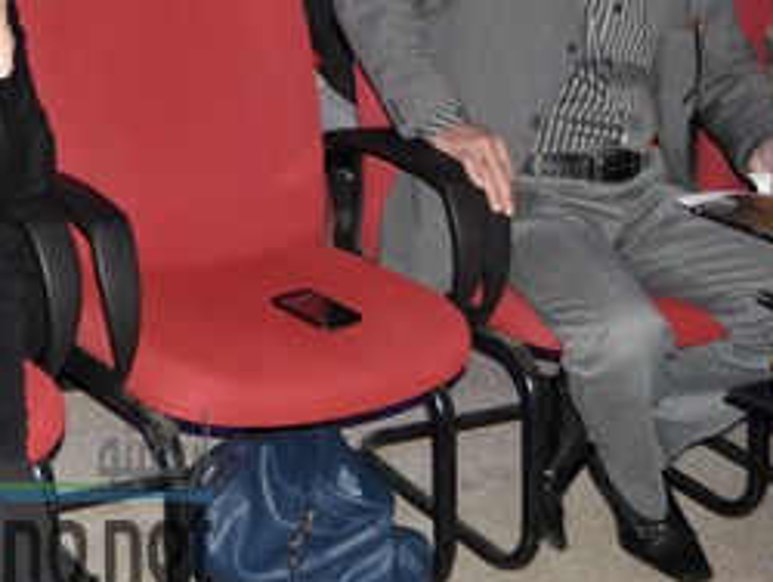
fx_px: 1811
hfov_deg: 23.2
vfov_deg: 17.8
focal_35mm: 81
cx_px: 15
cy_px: 14
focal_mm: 22
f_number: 3.5
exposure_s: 1/60
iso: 800
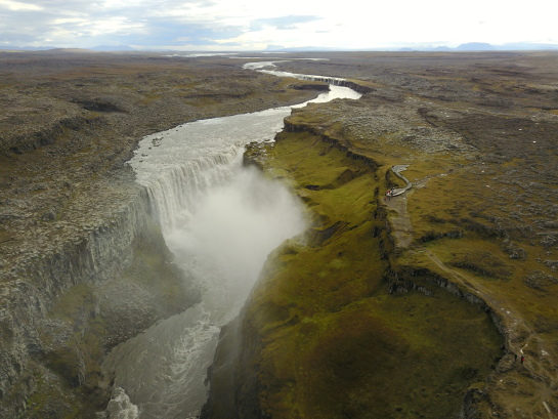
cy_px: 210
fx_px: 419
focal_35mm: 26
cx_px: 279
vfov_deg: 53.1
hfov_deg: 67.3
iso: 126
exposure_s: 1/50
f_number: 2.2
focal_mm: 4.73
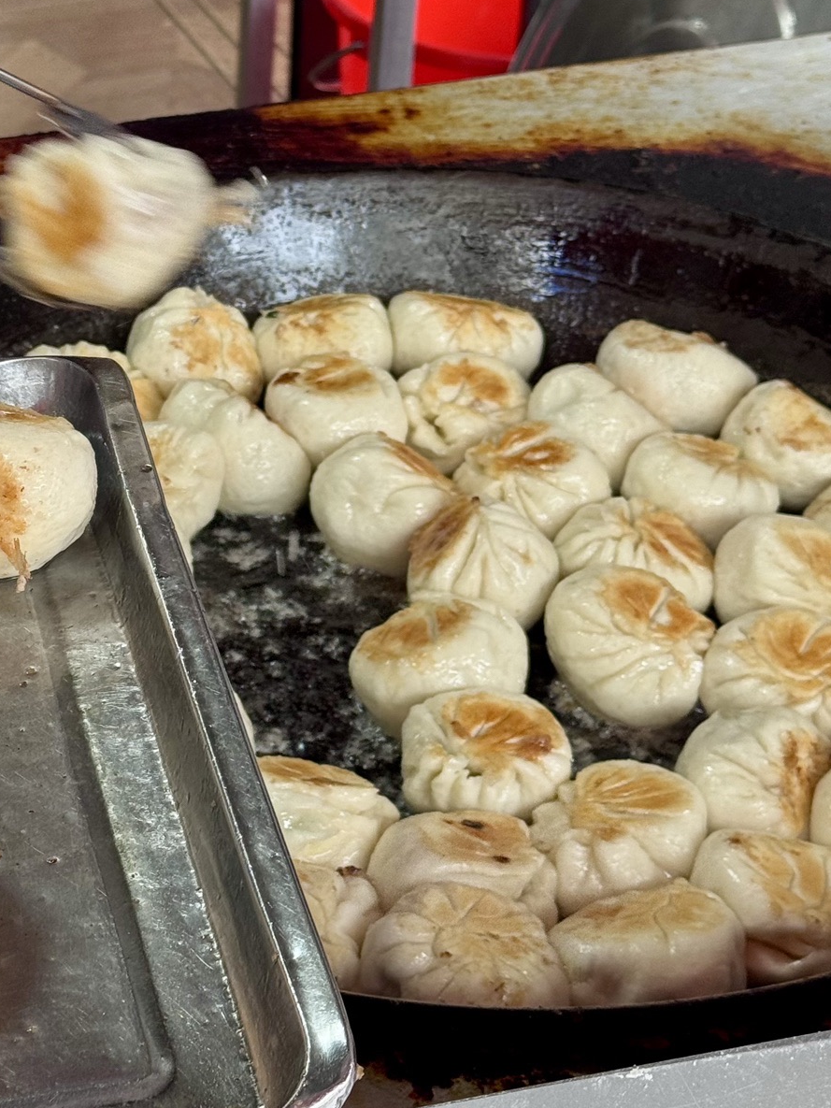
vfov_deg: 24.1
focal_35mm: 81
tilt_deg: -33.5
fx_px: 2592
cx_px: 165
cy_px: 442
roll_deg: +0.0
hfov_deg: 18.1
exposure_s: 1/76
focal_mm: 6.76
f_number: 1.78
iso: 100
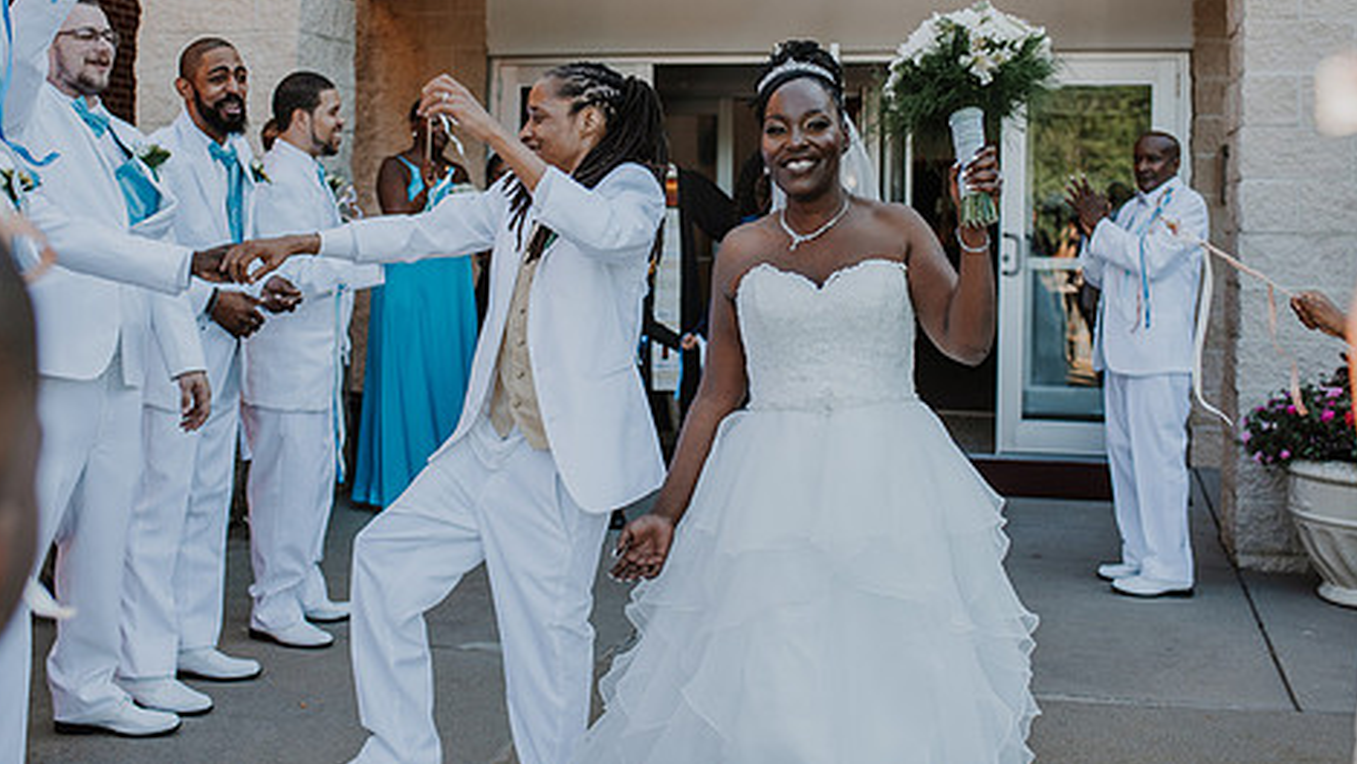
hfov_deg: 43.7
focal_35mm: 47
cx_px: 631
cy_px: 210
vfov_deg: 25.2
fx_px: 1691
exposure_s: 1/1250
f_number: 3.2
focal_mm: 35
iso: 250
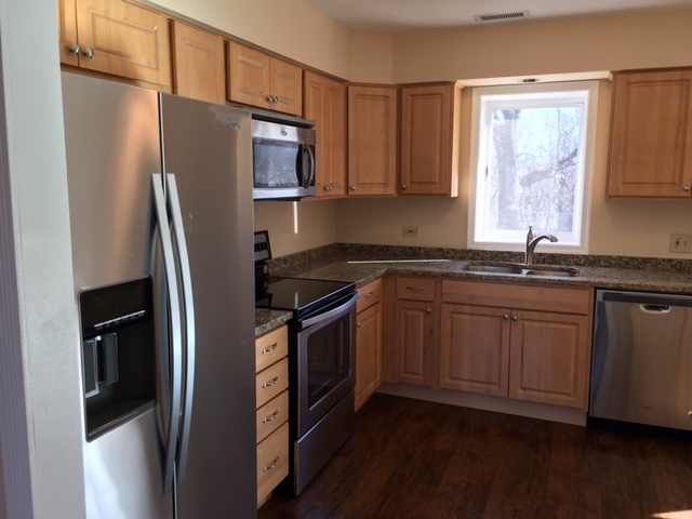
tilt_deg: -8.4
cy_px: 260
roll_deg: -0.4
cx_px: 346
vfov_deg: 48.2
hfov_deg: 61.7
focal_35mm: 29
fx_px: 580
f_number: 2.2
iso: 25
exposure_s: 1/40
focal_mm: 4.15
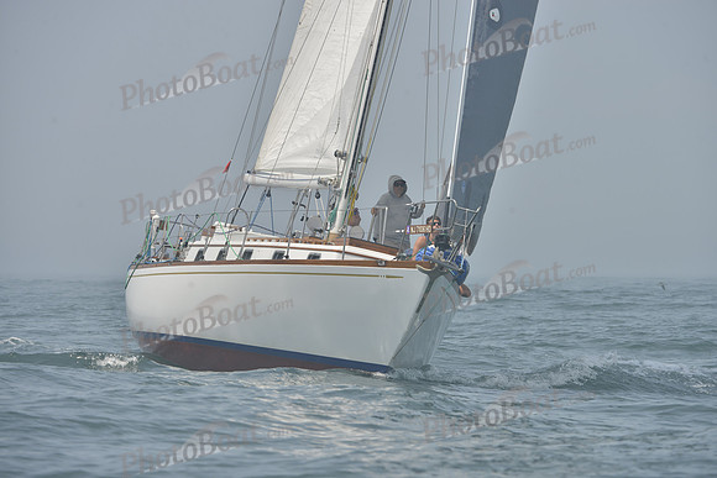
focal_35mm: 350
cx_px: 358
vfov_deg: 3.9
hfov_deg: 5.9
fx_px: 6972
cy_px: 239
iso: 280
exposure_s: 1/1000
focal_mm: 350
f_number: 9
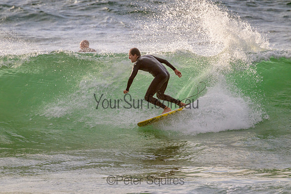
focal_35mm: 843
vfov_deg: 1.6
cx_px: 138
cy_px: 92
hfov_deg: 2.4
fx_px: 6815
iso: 900
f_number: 11
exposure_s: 1/2000
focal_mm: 800
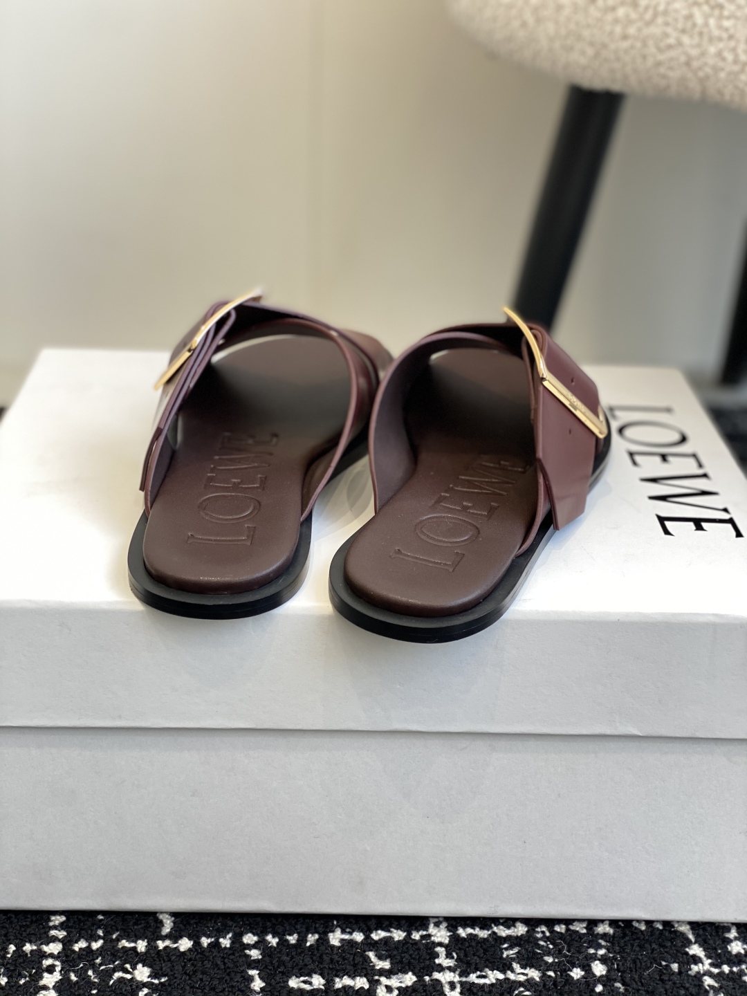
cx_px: 374
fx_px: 1496
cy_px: 498
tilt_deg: -24.0
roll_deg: -2.2
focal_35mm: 52
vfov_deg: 36.8
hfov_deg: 28.0
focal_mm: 6
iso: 40
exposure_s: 1/122
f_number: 2
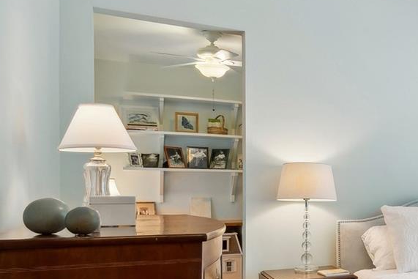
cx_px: 457
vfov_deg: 31.7
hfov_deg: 38.6
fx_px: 488
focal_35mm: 42
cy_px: 180
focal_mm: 10
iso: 200
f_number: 8
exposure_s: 1/6
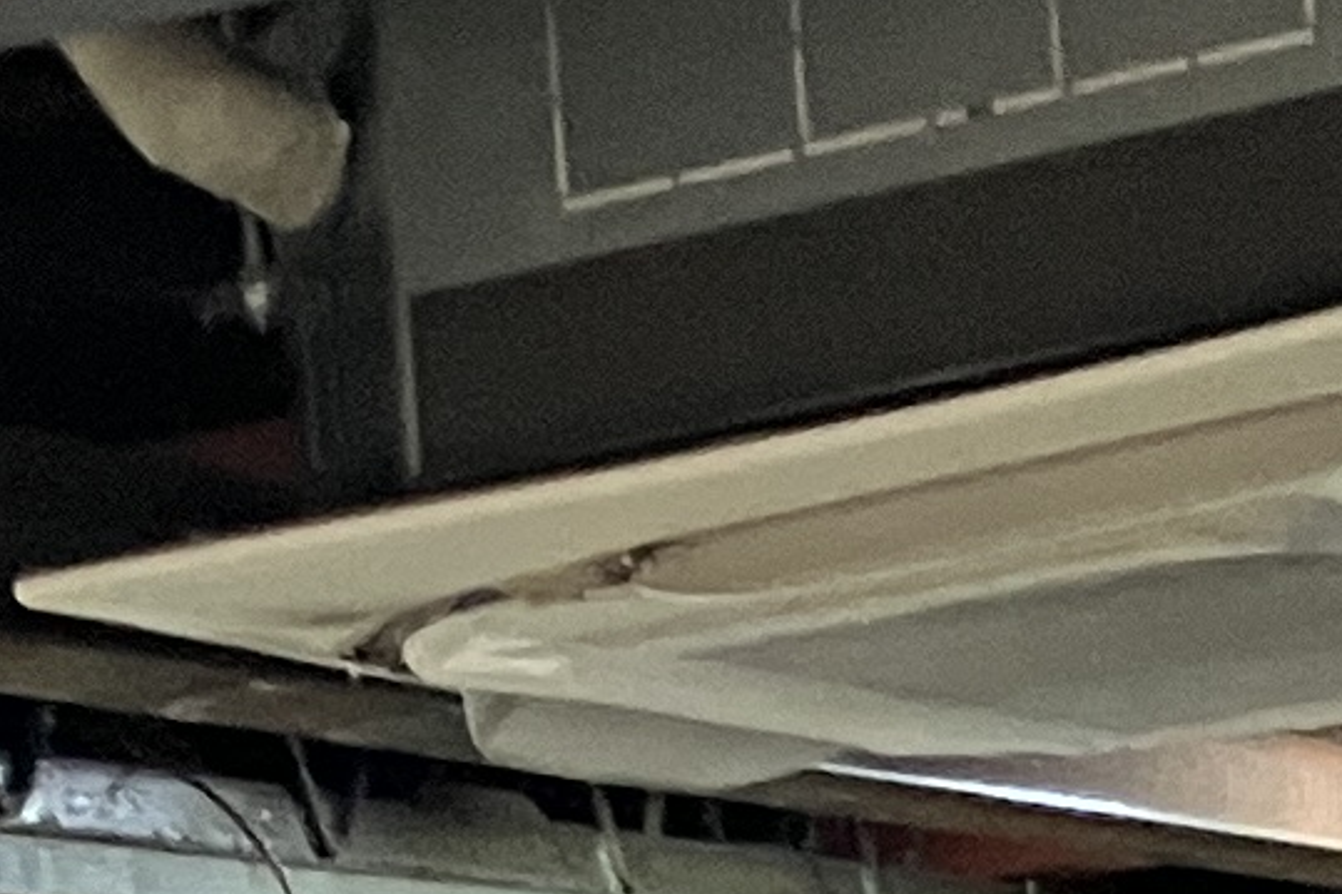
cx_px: -346
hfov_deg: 9.3
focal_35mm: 218
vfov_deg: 5.8
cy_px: 2914
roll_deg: +5.5
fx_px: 8124
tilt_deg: -1.6
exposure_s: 1/60
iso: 125
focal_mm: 3.99
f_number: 1.8
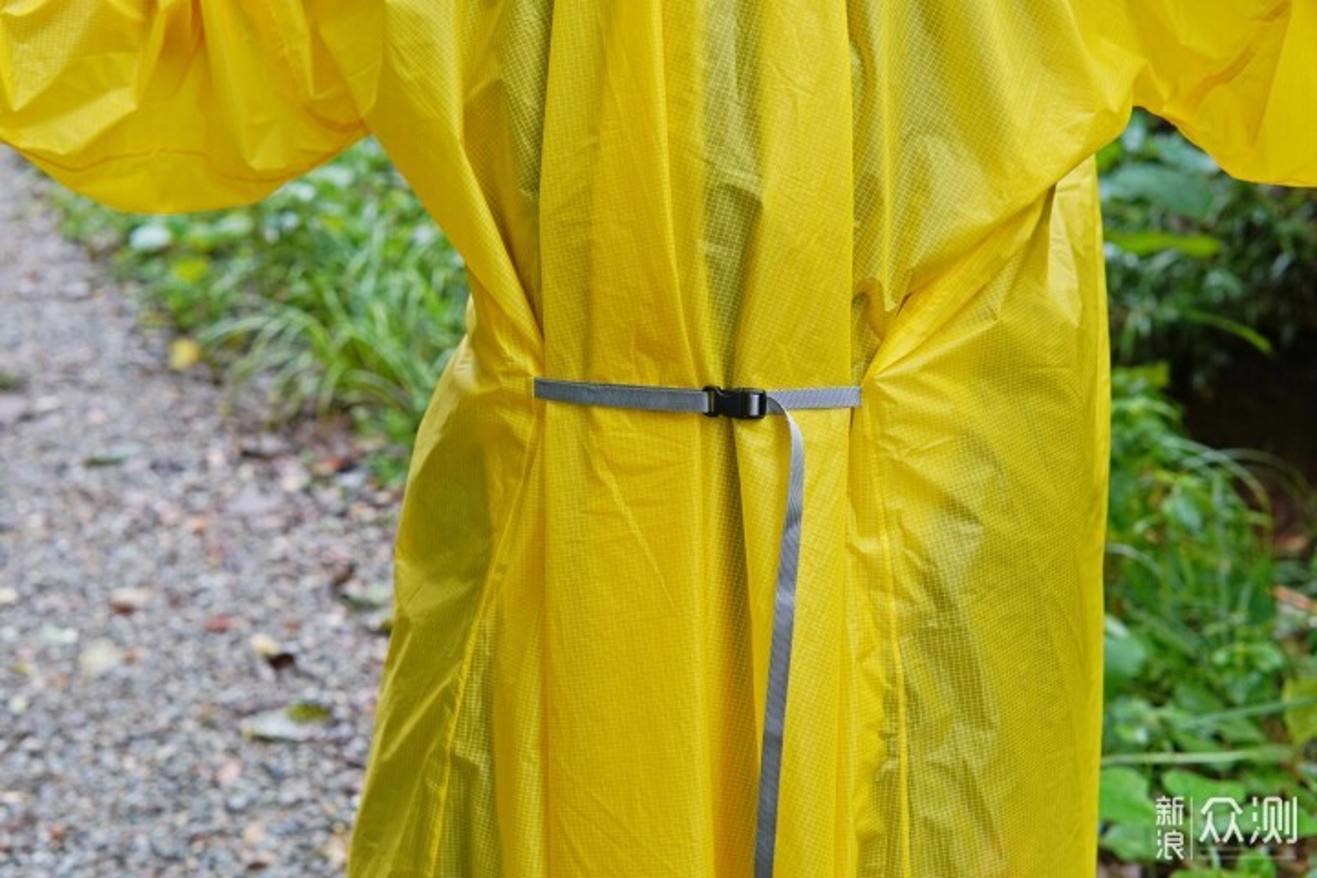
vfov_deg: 29.9
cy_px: 439
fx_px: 1646
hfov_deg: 43.6
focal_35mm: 45
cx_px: 658
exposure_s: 1/160
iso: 800
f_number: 4
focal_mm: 30
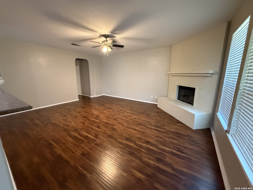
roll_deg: -0.3
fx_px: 102
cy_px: 95
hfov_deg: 102.1
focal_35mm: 14
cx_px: 126
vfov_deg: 85.7
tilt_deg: -11.1
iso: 1250
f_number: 2.2
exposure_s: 1/60
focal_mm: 2.22
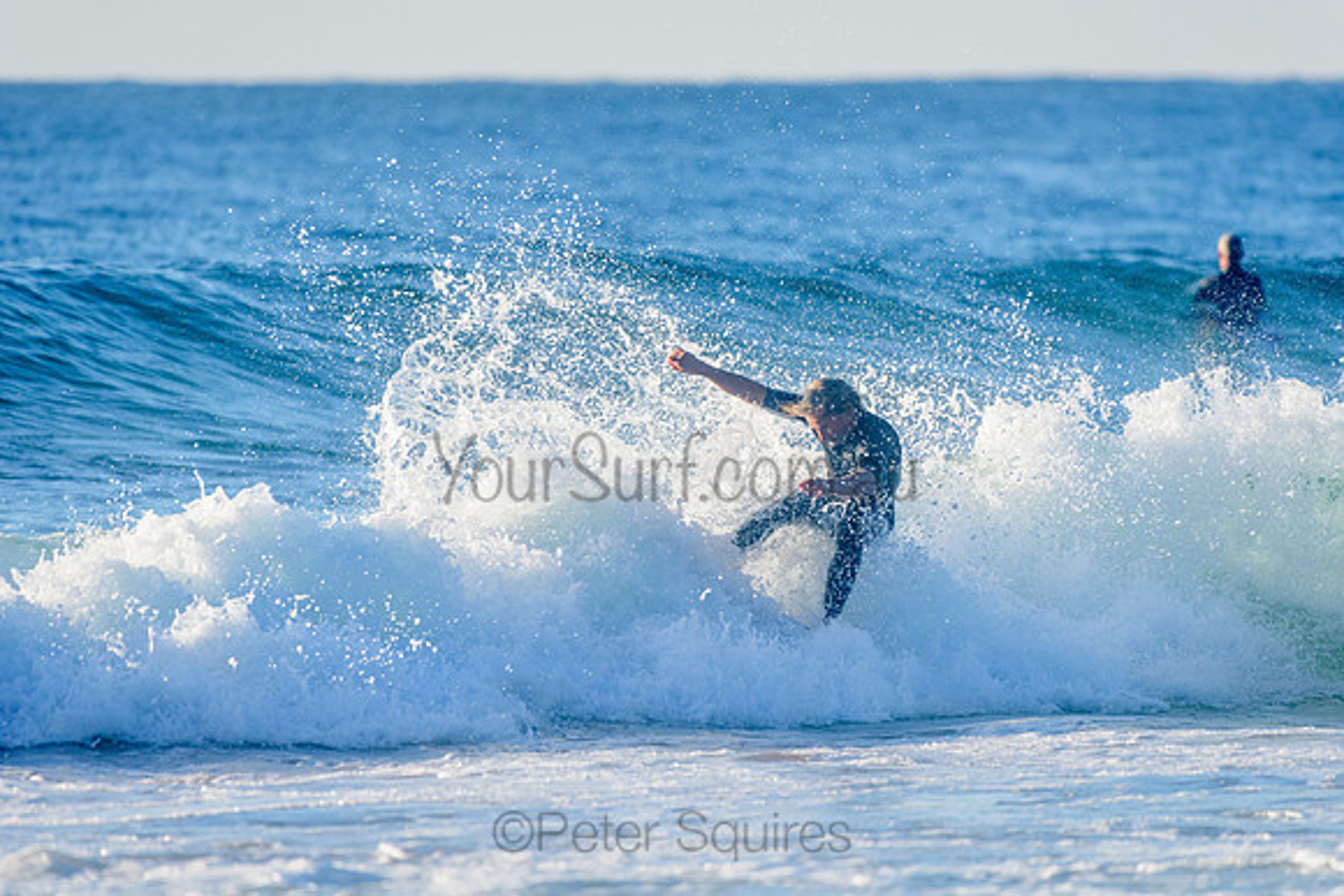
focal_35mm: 500
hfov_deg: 4.1
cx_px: 672
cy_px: 448
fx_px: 18677
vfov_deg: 2.8
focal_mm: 500
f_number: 5.6
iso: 450
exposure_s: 1/2000
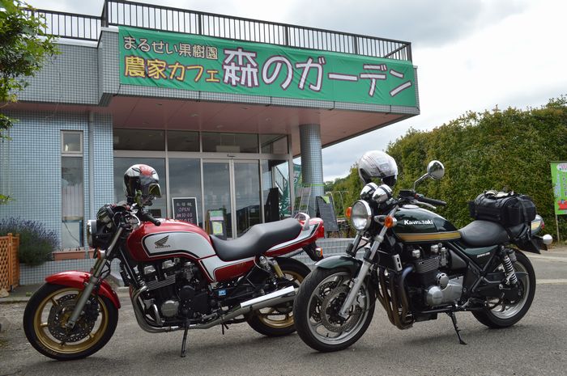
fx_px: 472
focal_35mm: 30
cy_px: 188
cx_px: 284
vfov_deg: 43.5
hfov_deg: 62.0
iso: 100
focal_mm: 20
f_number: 7.1
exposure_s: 1/200
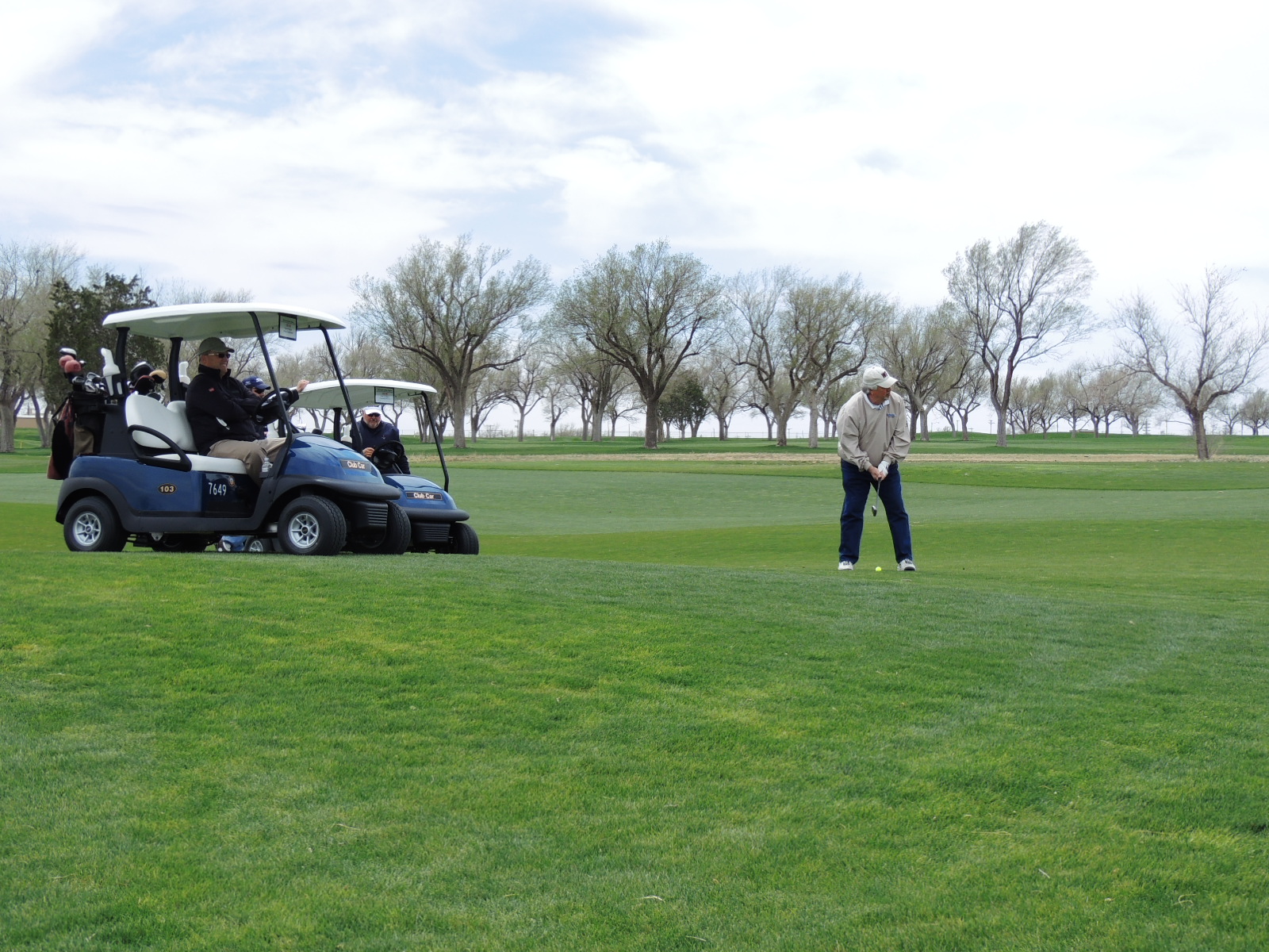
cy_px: 476
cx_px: 634
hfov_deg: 34.9
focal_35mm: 55
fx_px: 2016
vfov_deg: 26.6
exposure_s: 1/800
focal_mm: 9.8
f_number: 3.7
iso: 100
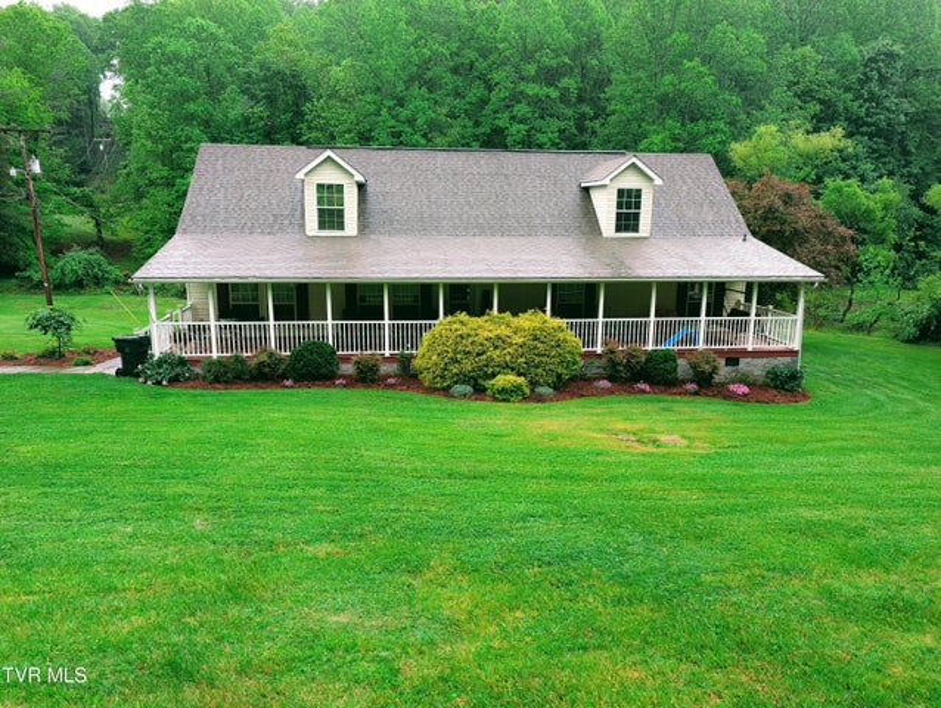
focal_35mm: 24
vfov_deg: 56.9
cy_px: 354
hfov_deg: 71.5
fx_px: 653
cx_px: 470
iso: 17
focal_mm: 6.9
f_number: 1.68
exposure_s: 1/80.6
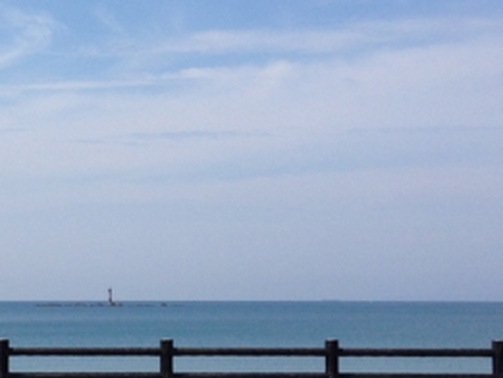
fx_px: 1468
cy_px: 208
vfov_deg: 14.7
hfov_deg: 18.7
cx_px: -40
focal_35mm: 101
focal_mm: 4.12
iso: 50
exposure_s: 1/2710
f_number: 2.4
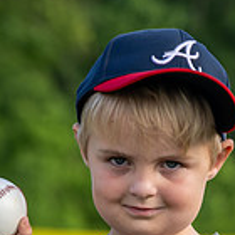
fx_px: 2842
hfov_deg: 4.7
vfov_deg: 4.7
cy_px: 352
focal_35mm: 370
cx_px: 171
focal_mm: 135
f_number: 5.6
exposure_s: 1/200
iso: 100
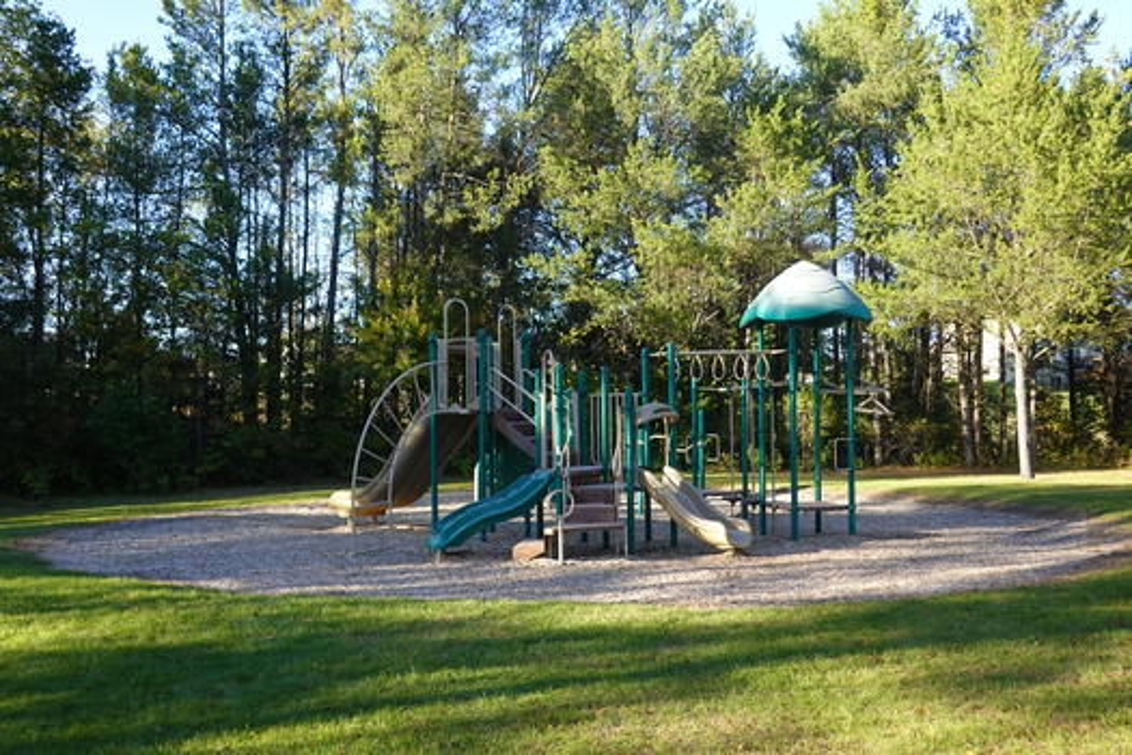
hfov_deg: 55.8
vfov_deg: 38.9
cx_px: 566
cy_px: 378
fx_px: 1069
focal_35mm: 34
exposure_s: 1/160
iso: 100
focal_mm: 12.76
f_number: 3.5
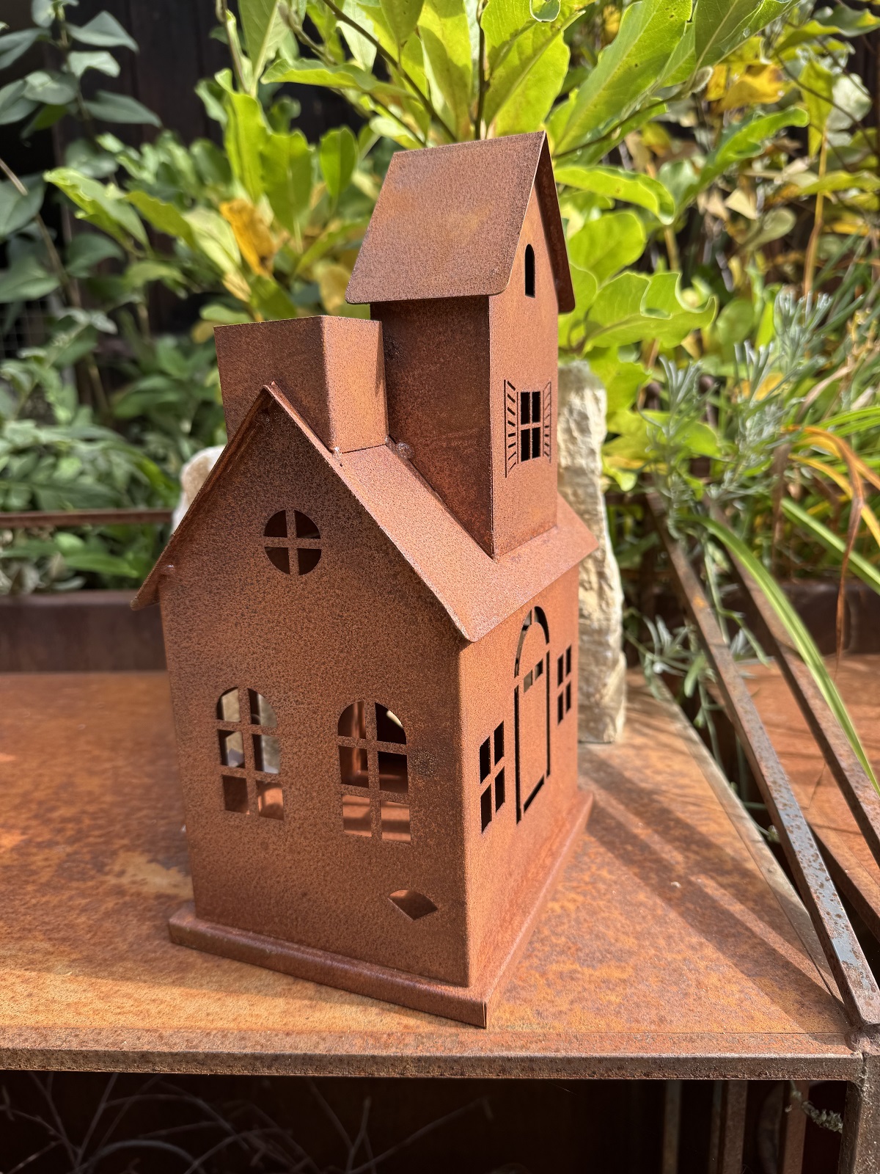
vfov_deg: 71.6
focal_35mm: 24
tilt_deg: -13.1
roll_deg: +2.0
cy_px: 587
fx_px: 813
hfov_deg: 56.8
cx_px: 440
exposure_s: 1/1285
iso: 80
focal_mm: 6.76
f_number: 1.78
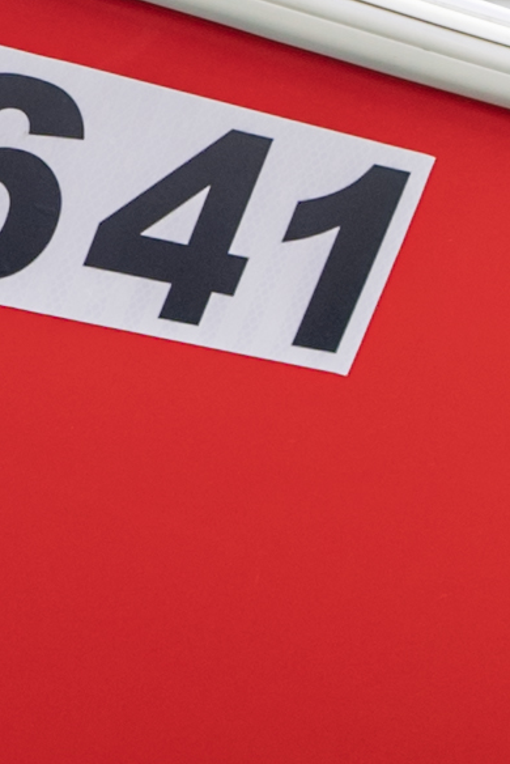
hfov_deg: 9.8
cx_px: -86
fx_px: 2929
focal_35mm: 138
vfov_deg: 14.6
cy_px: -9
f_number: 2.8
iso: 80
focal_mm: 19
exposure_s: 1/1600
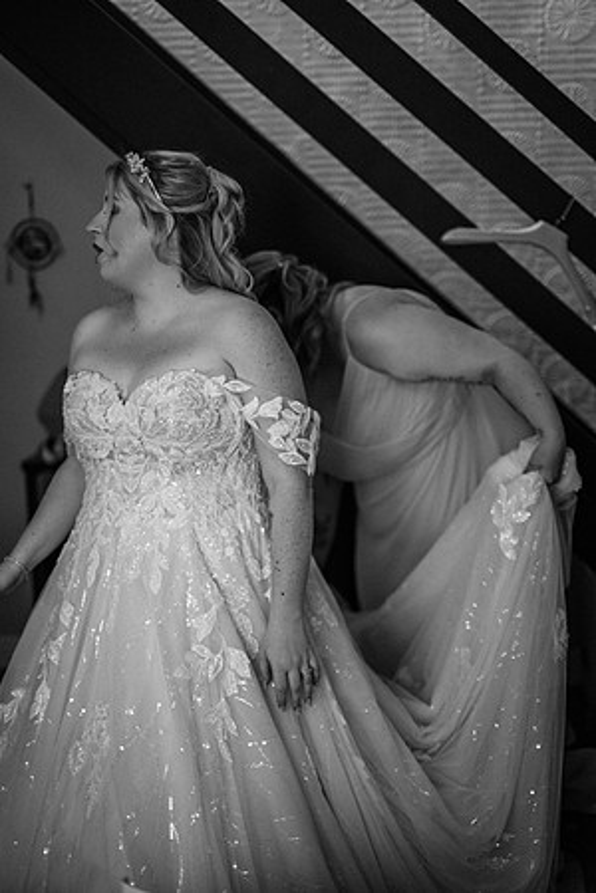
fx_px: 1242
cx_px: 298
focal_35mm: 50
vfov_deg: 39.6
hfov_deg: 27.0
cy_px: 446
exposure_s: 1/250
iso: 400
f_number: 1.4
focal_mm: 50
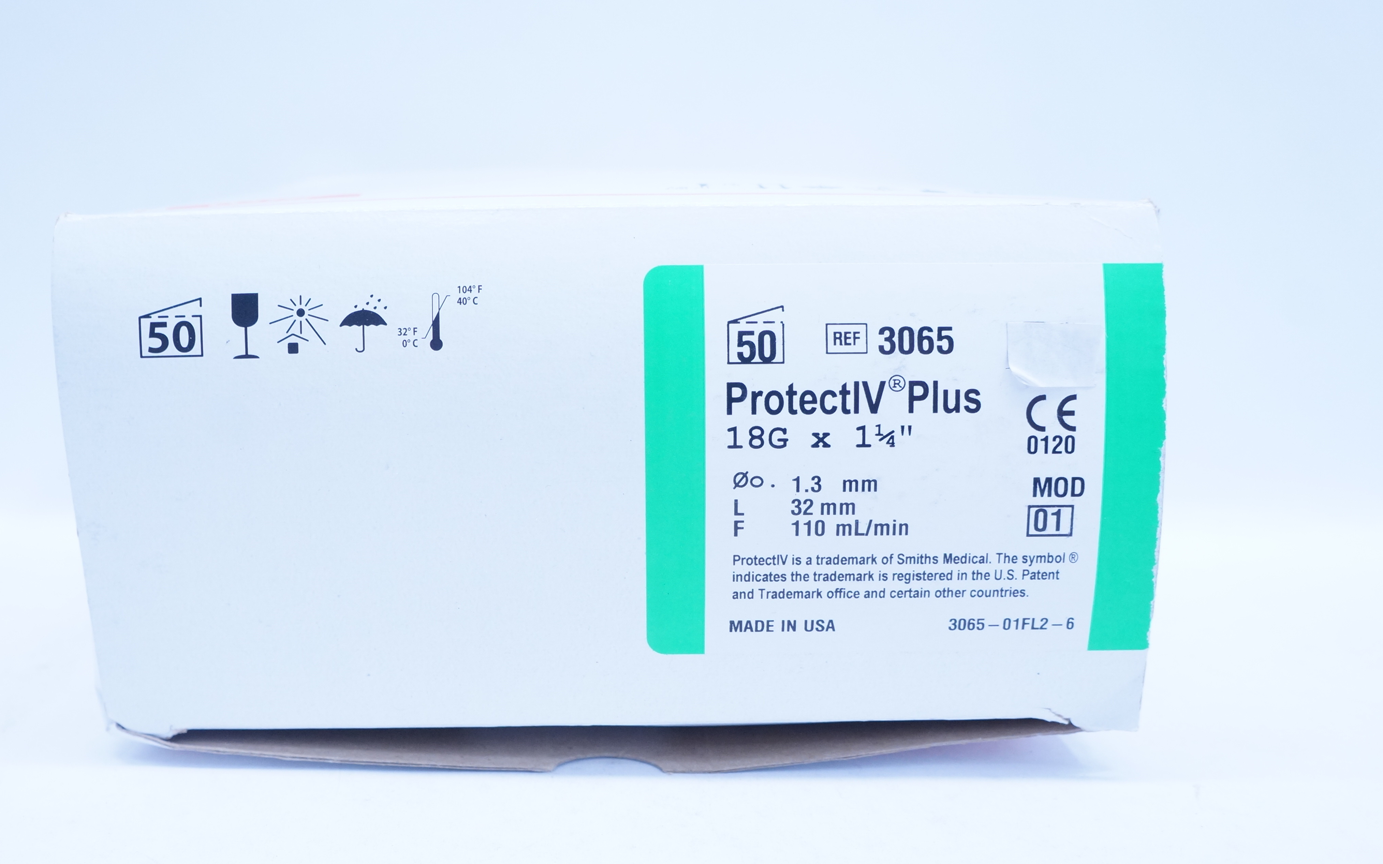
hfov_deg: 52.7
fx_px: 1395
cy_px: 483
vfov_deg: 34.4
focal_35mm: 37
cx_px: 627
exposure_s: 1/125
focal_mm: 20
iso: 800
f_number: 5.6
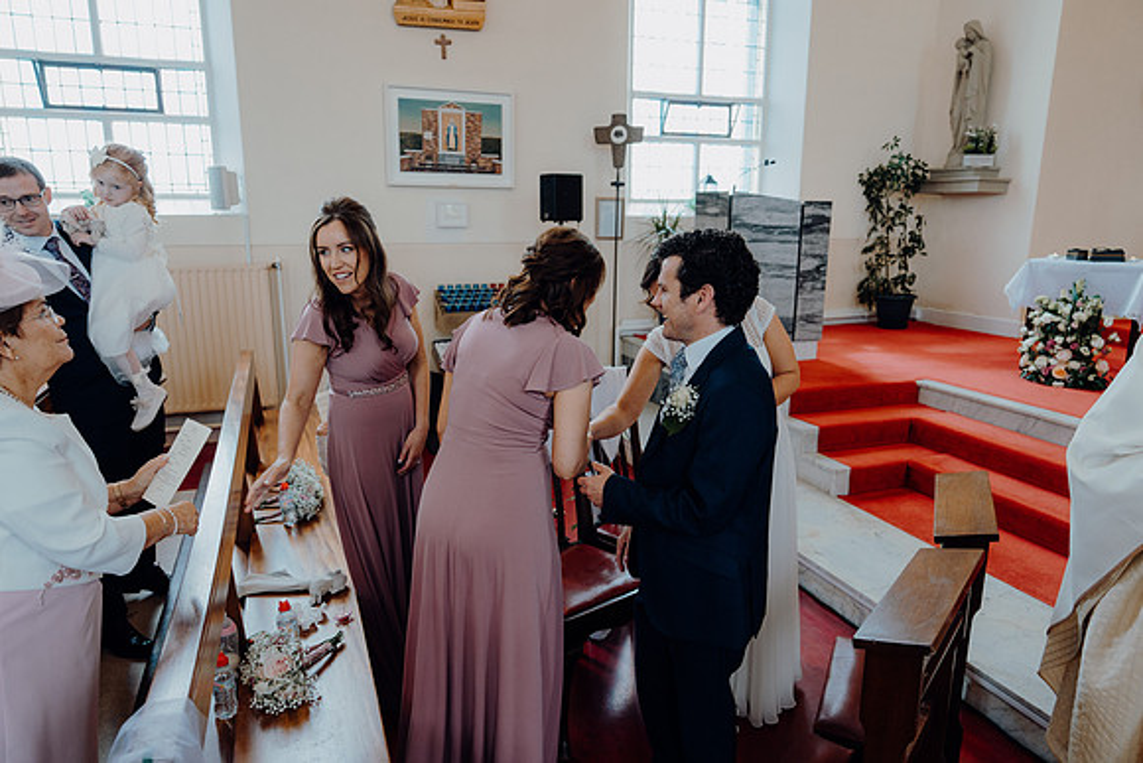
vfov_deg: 53.2
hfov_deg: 73.7
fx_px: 762
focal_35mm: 24
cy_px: 382
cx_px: 572
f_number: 2.8
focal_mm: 24
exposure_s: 1/200
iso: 500
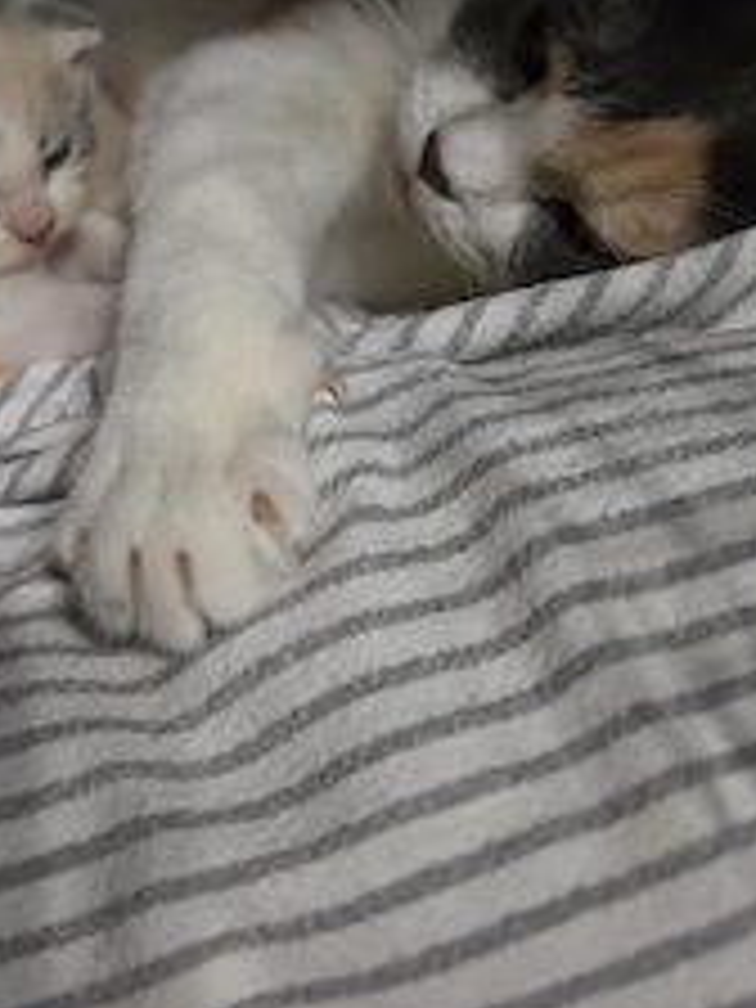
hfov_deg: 33.8
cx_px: 122
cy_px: 171
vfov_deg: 43.2
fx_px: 1194
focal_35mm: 41
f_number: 1.4
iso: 1000
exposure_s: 1/50.3
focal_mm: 6.5
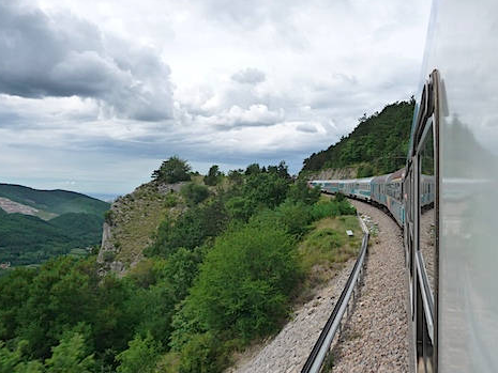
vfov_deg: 43.0
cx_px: 242
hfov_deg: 55.3
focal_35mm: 33
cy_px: 189
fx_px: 475
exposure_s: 1/250
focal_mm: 5.3
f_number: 8
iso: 160
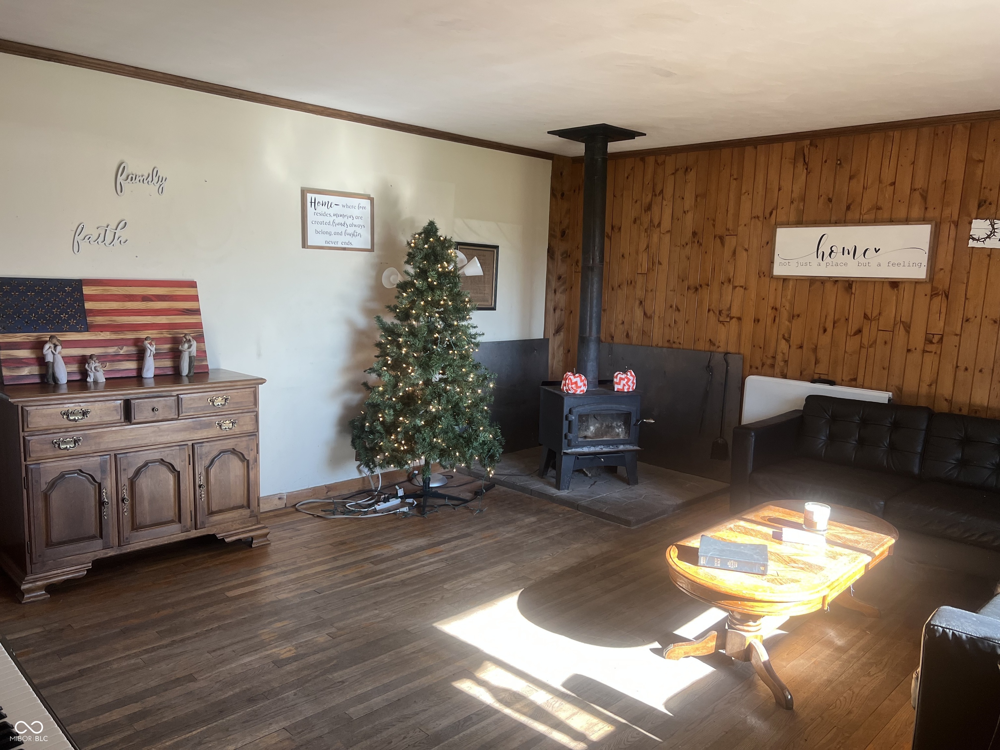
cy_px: 375
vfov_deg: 53.1
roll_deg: -1.7
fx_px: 751
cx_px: 500
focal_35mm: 26
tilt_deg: -8.5
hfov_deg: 67.3
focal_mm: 5.7
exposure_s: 1/120
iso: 100
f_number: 1.5
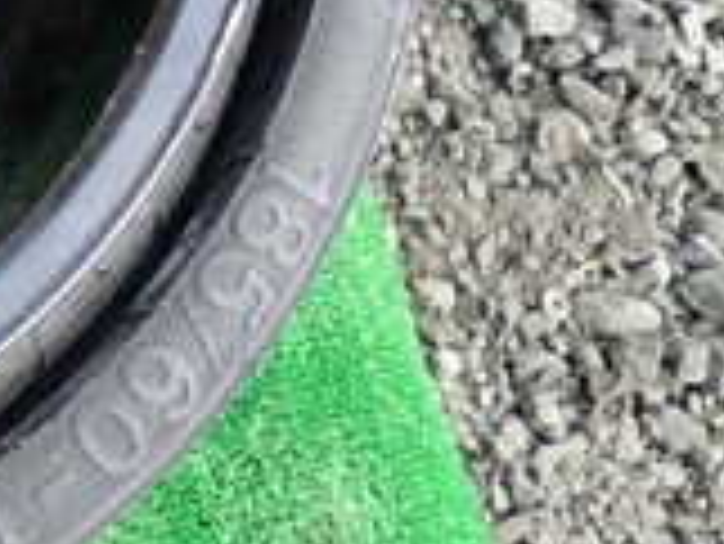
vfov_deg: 12.7
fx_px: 2344
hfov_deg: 15.2
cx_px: -585
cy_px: -193
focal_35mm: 112
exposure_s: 1/80
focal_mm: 5.4
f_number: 3.2
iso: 100
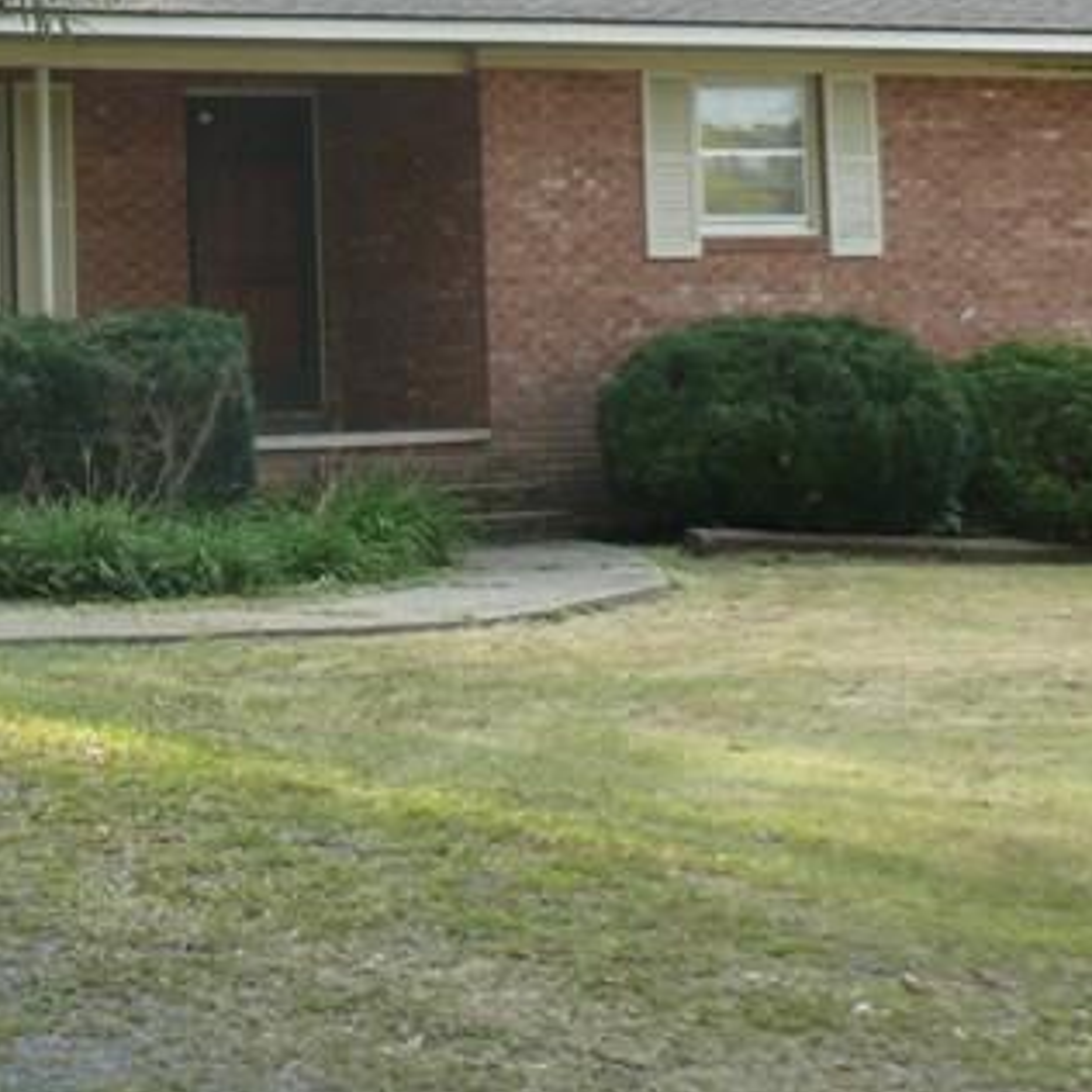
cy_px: 14
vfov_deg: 16.1
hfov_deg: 16.1
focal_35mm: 106
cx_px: -35
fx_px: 3783
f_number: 3.6
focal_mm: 7.7
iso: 100
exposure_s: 1/125
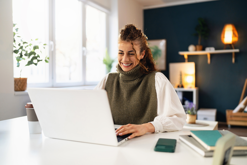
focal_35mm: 35
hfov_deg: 54.4
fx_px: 240
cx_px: 124
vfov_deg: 37.9
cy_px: 82
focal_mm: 35
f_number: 1.4
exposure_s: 1/320
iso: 400
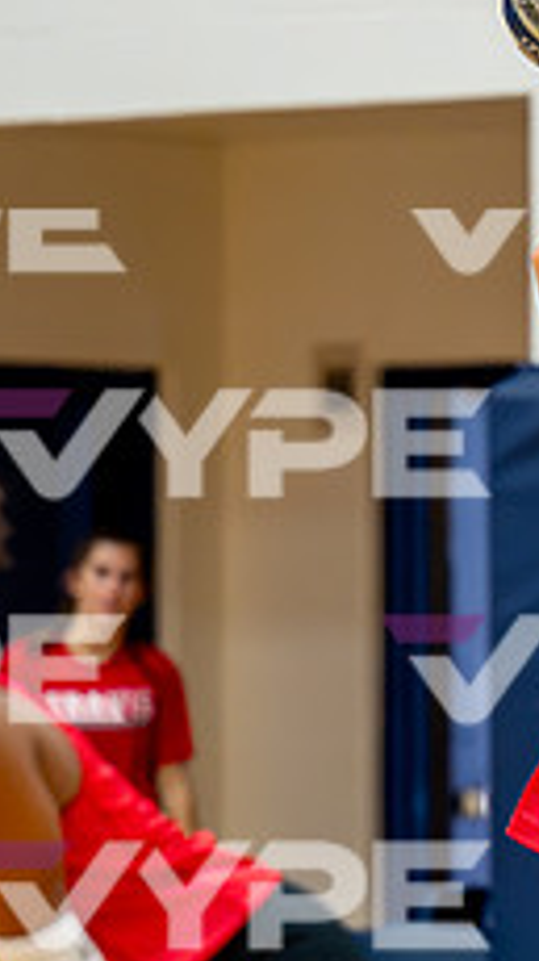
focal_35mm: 438
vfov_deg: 4.9
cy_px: 729
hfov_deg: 2.8
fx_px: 11153
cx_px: 569
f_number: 2.8
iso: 4000
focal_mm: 140
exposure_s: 1/800
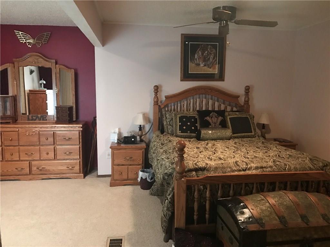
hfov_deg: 63.4
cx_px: 165
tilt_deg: -7.5
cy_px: 124
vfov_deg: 49.7
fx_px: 267
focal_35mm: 28
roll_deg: +0.3
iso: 100
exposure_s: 1/4
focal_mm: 3.99
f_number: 1.8
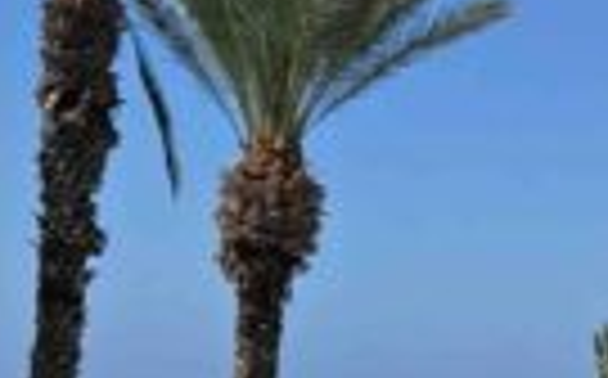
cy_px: 396
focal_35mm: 139
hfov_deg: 14.1
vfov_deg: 9.3
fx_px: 2300
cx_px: 919
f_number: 1.8
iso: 80
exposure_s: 1/7891
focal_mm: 5.4
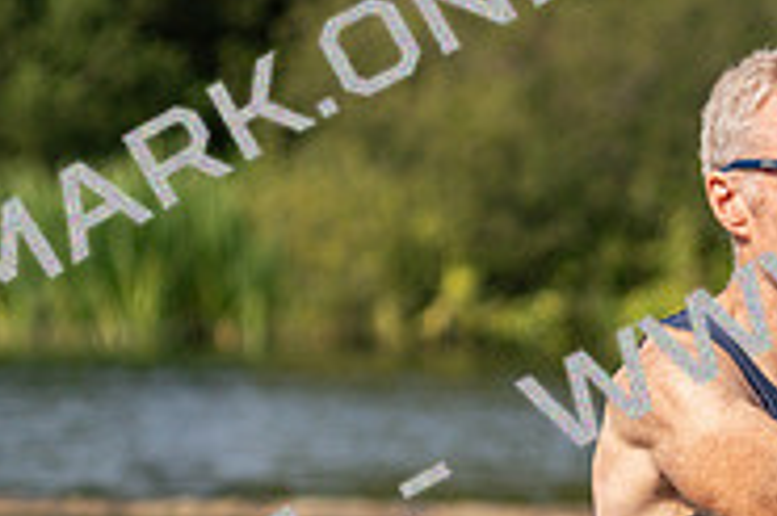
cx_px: 1037
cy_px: 459
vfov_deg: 2.2
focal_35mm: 627
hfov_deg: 3.3
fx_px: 13520
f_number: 5.6
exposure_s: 1/1600
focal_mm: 200
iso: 200
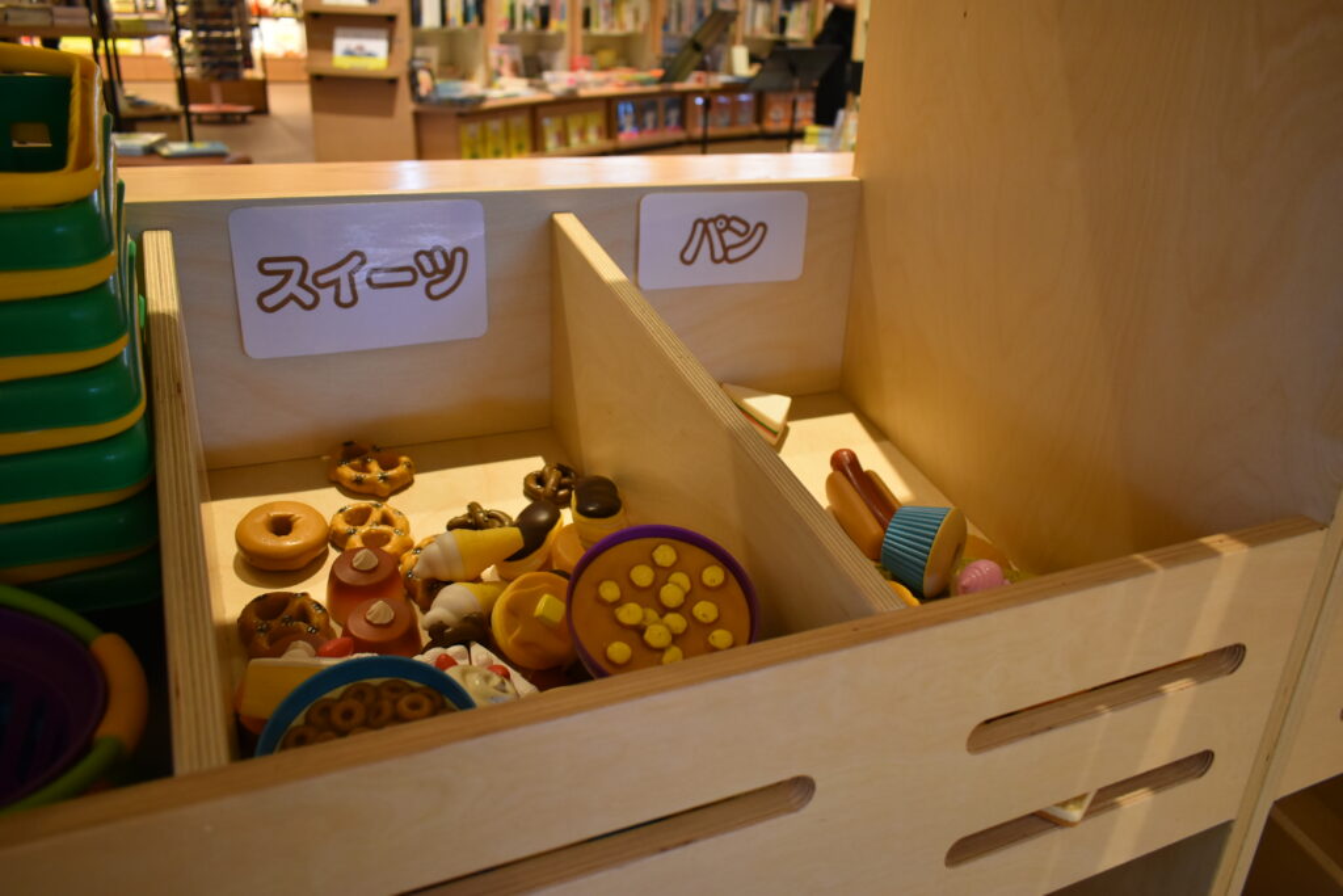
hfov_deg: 67.4
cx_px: 672
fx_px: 1007
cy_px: 448
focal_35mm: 27
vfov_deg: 47.9
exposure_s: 1/60
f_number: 4
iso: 800
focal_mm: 18
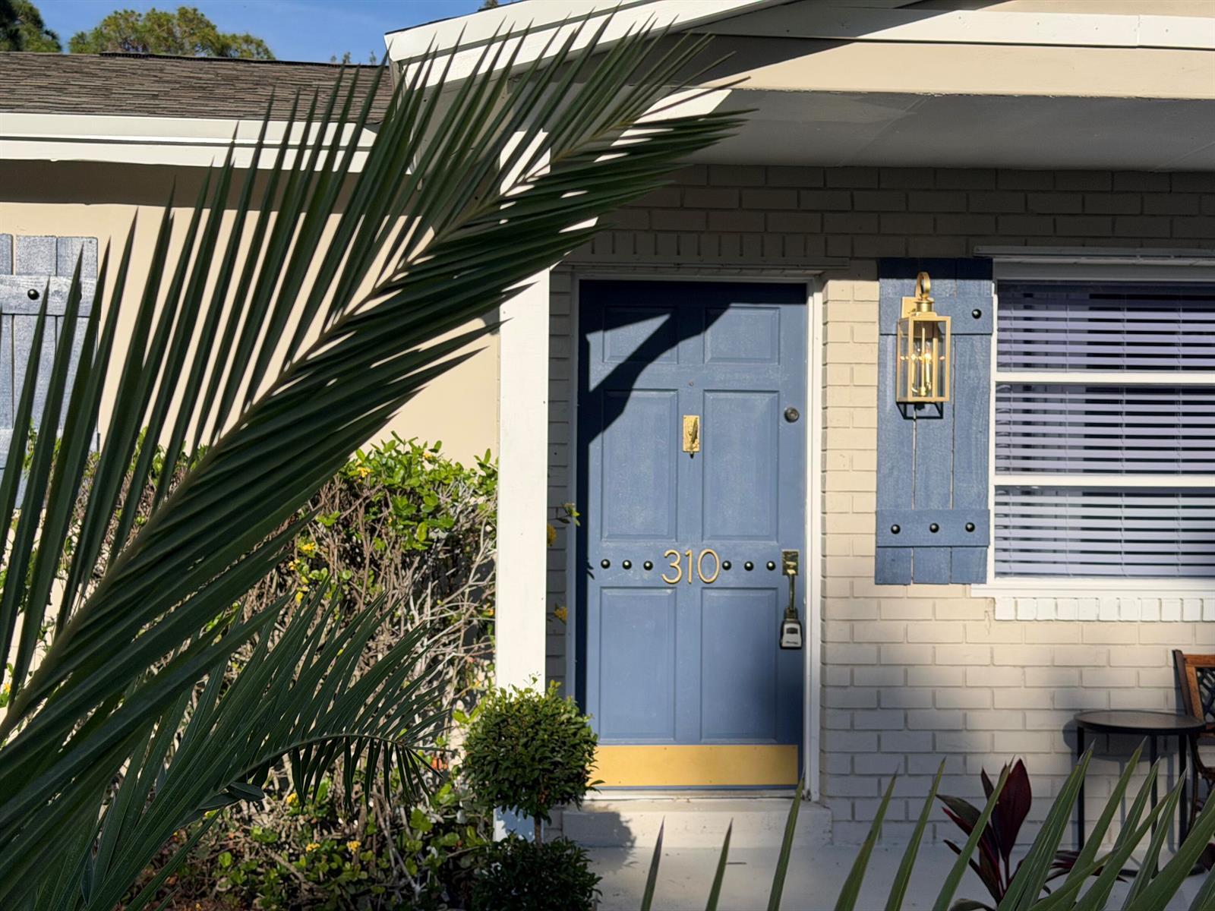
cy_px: 456
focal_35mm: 48
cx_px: 608
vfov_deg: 30.3
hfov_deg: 39.7
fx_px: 1685
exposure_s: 1/5587
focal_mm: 6.76
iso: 64
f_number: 1.78
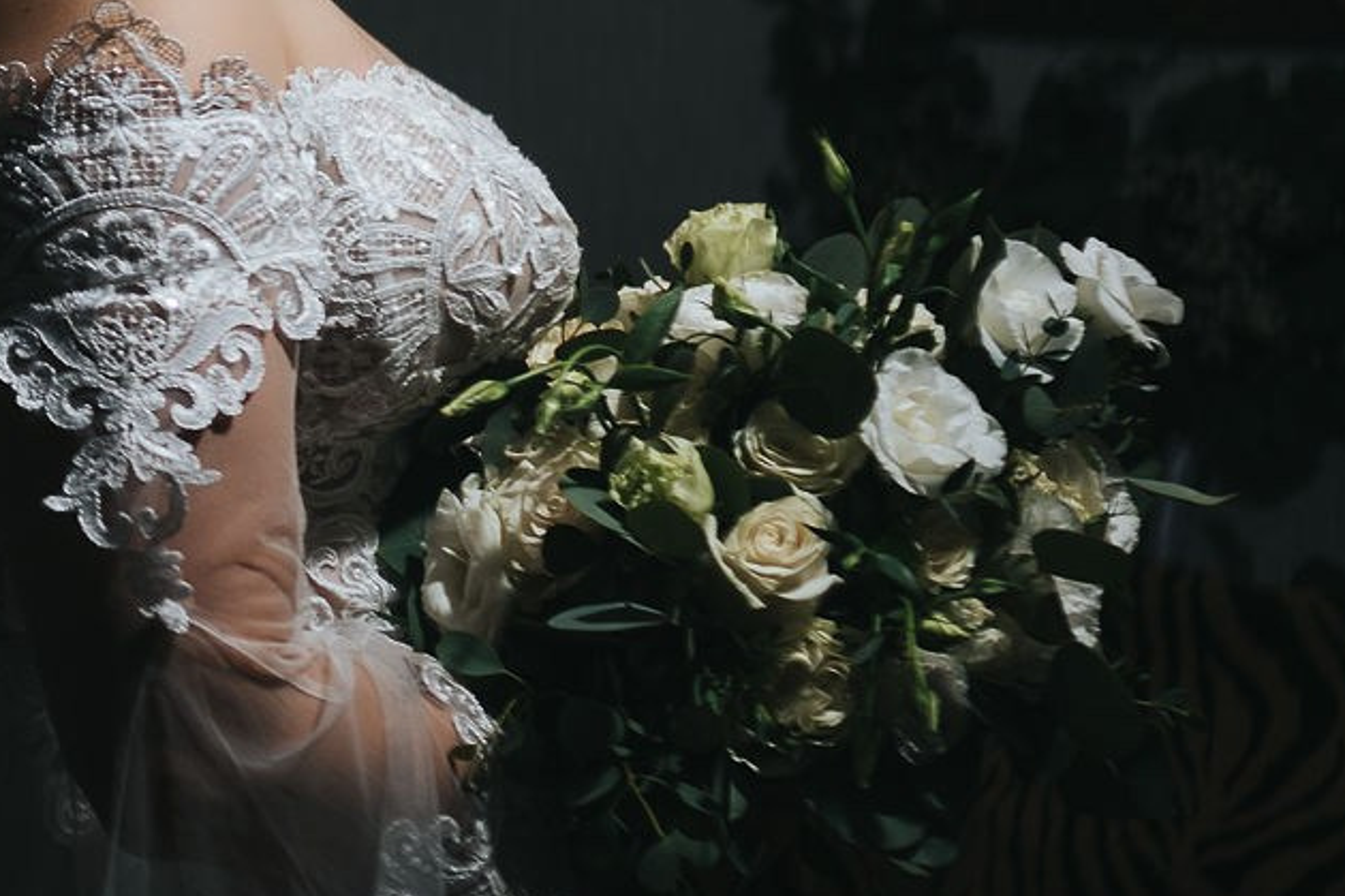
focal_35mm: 114
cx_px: -334
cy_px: -15
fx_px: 4258
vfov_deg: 11.9
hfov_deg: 17.0
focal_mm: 35
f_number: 1.8
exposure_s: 1/200
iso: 50
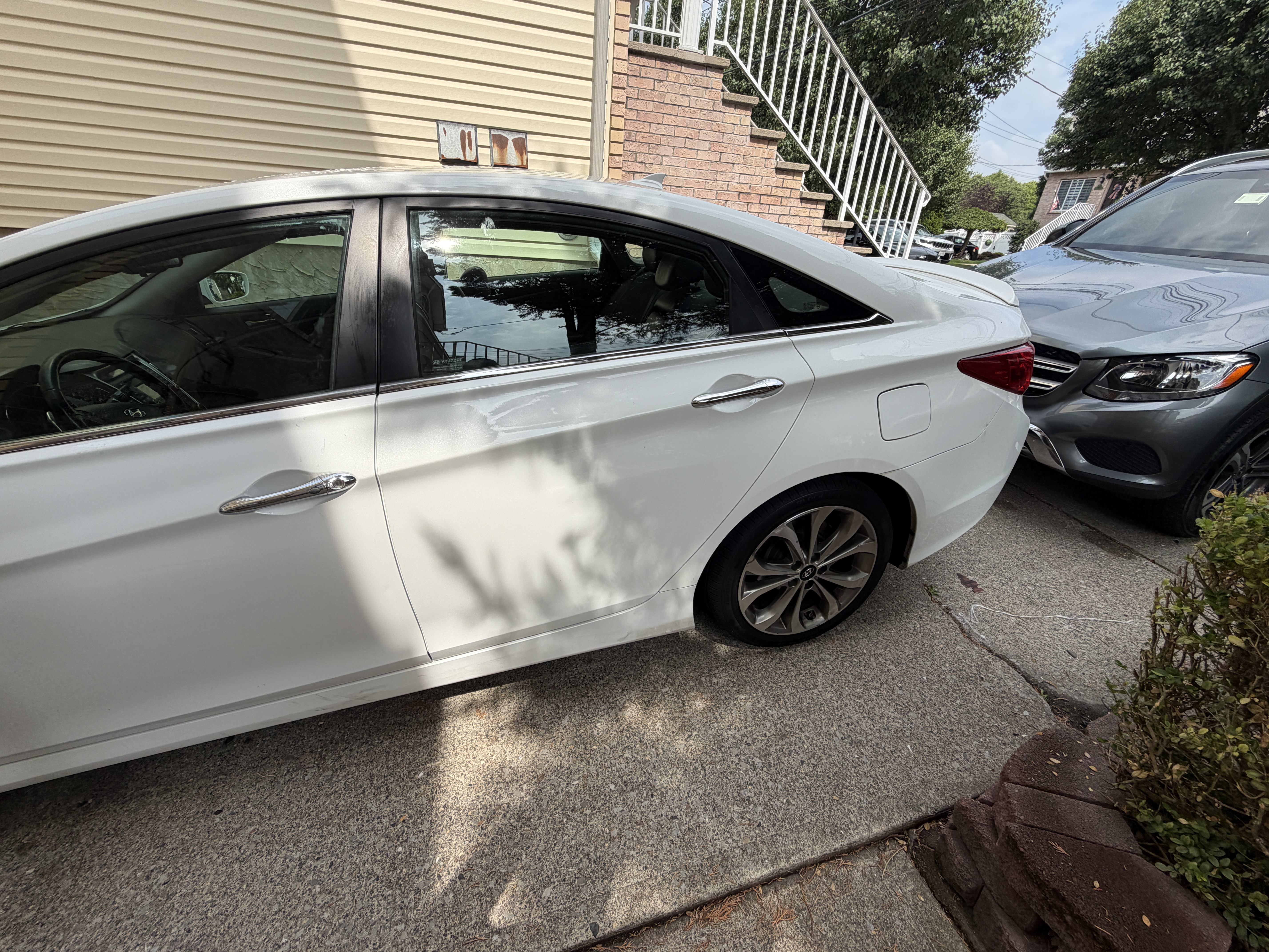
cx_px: 634
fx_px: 513
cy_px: 476
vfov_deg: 85.7
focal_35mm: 14
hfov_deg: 102.1
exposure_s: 1/770
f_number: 2.2
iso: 32
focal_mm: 2.22
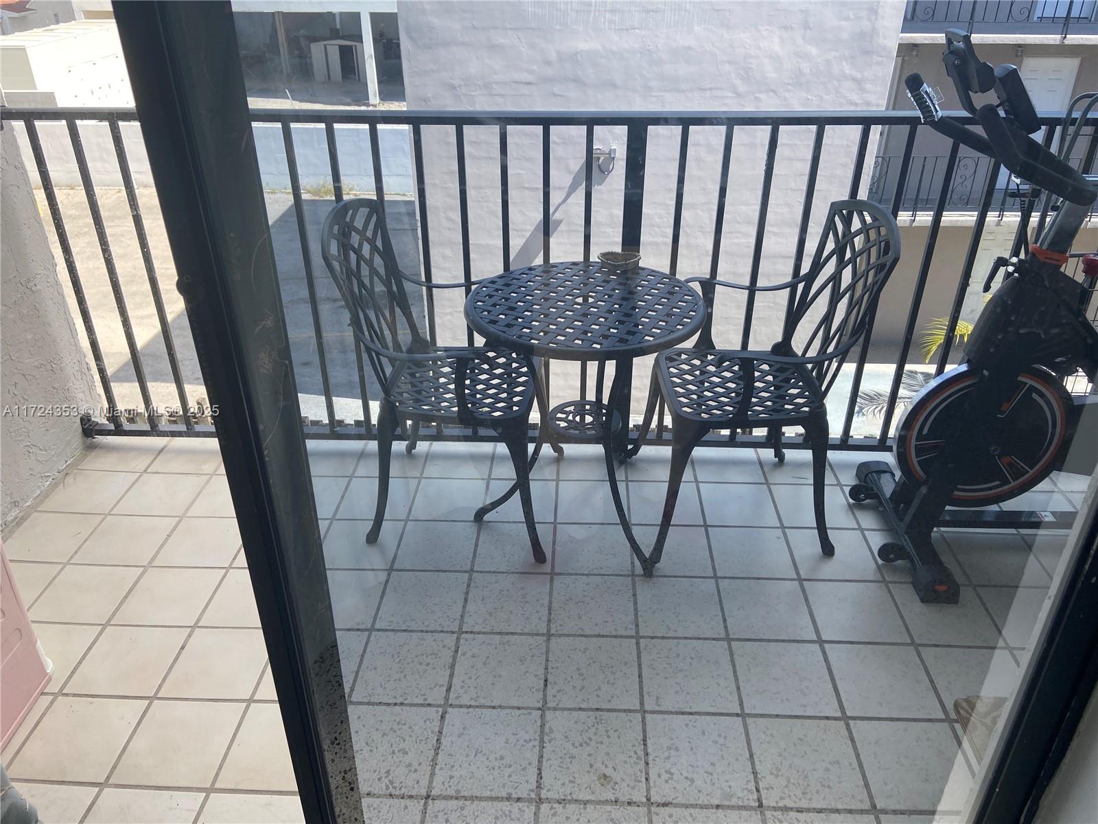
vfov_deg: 53.1
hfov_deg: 67.3
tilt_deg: -29.6
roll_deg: -0.1
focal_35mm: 26
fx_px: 825
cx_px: 549
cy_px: 412
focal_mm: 4.25
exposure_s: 1/447
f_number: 1.8
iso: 32
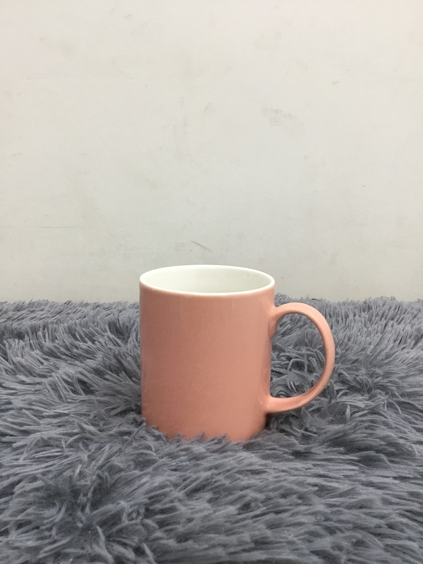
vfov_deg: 58.4
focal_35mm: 31
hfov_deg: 45.4
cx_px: 212
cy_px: 282
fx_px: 505
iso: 100
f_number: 2.4
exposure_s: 1/33
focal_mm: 3.3
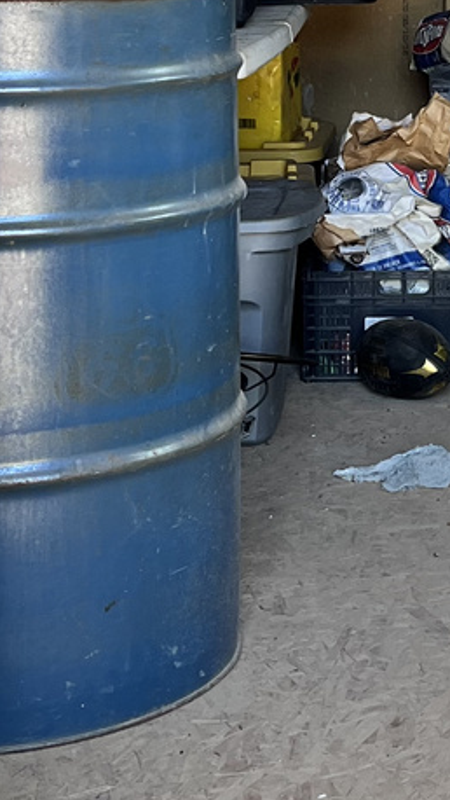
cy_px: 93
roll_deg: -1.1
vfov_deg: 22.0
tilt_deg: -5.9
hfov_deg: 12.3
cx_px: 597
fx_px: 2013
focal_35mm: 95
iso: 80
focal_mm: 5.7
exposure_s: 1/121
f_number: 1.5
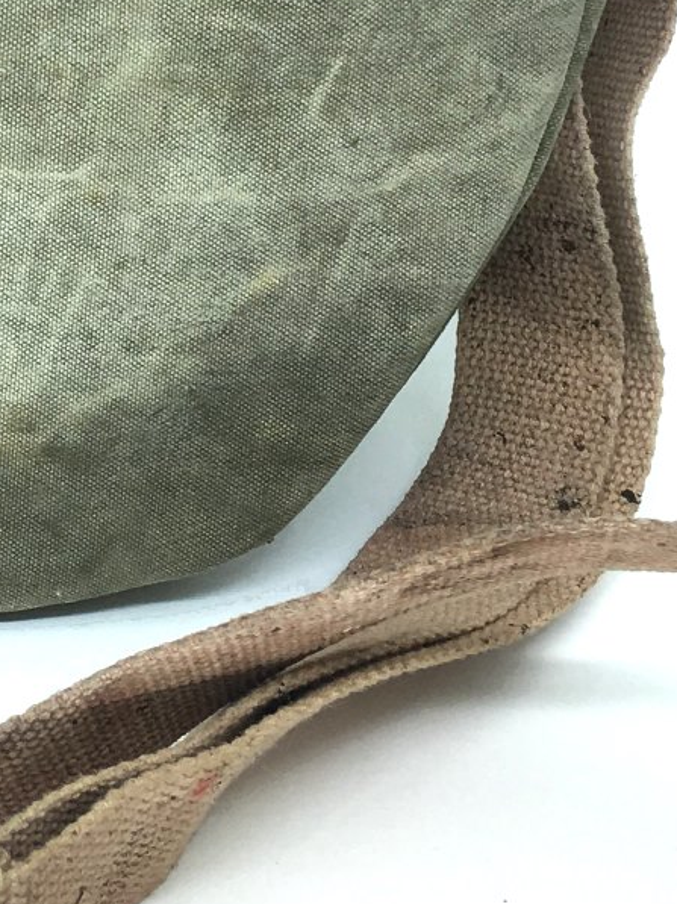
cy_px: 6
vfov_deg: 19.5
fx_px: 2558
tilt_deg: -23.8
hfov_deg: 14.6
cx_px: -130
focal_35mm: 98
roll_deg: +1.5
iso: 25
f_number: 2.2
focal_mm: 4.15
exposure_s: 1/267
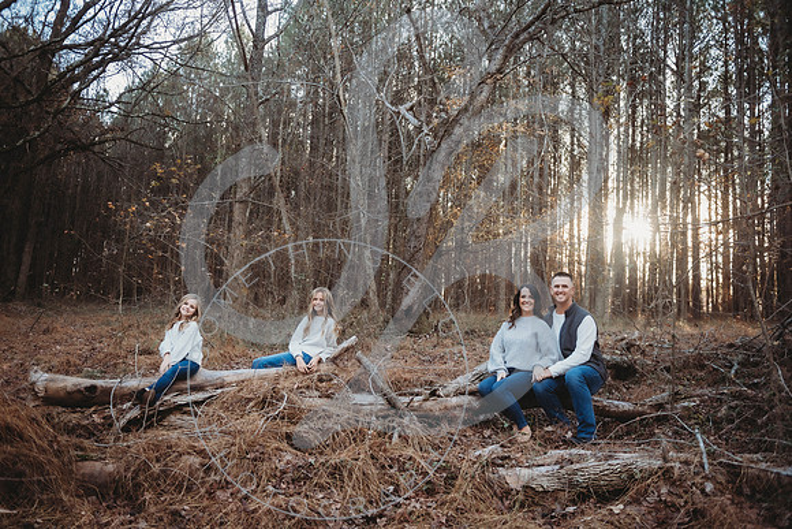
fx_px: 704
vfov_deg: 41.1
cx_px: 396
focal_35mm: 32
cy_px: 264
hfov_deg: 58.7
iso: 500
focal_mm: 32
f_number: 2.8
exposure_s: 1/250
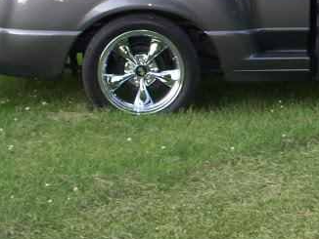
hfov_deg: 14.3
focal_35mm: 135
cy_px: 34
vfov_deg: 10.9
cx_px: 343
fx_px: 1245
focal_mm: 9.1
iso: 125
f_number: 3.2
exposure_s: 1/80
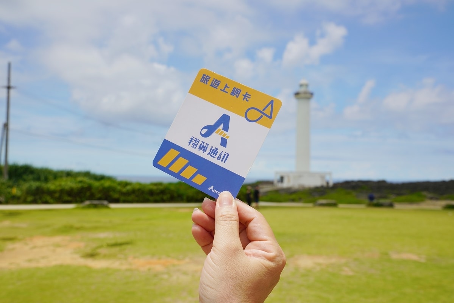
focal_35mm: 36
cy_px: 152
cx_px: 227
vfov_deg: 36.9
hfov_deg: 53.1
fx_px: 454
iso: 100
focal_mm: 36
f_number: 10
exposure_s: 1/160
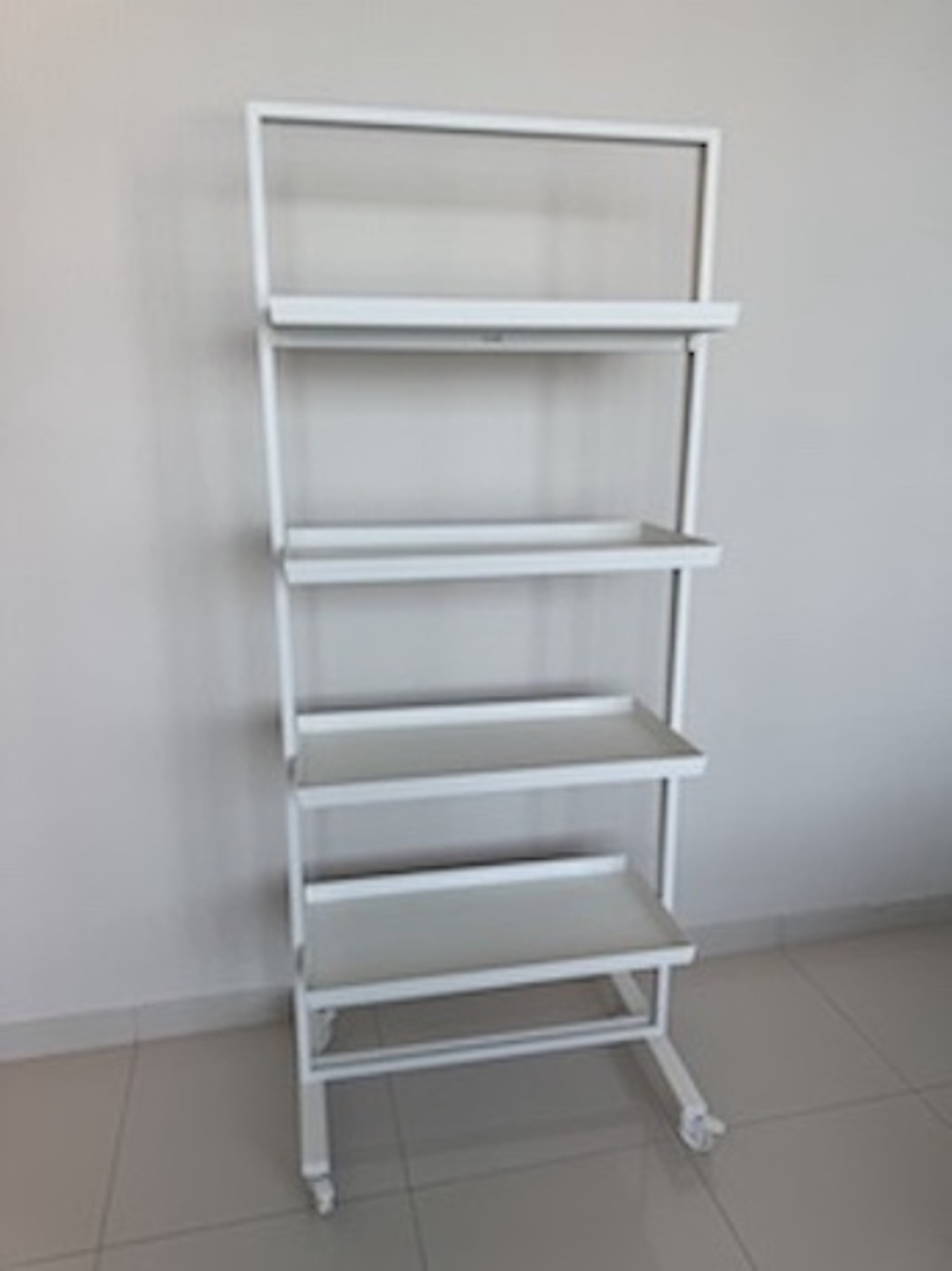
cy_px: 636
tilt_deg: -12.5
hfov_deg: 56.8
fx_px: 881
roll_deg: +1.0
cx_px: 476
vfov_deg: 71.6
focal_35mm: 24
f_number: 1.78
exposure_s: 1/181
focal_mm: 6.76
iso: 64
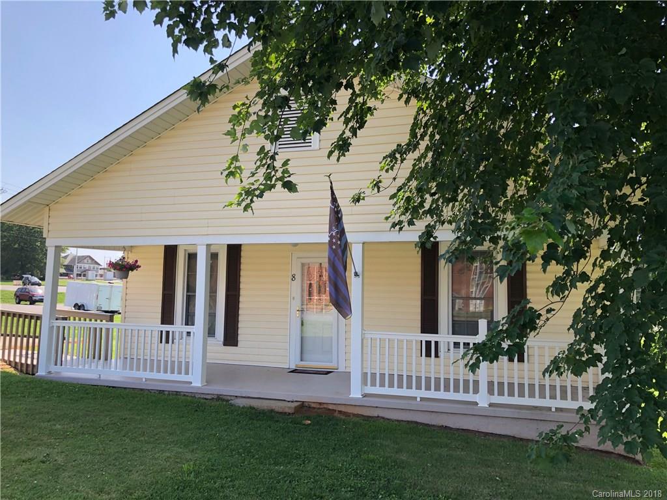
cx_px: 334
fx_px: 540
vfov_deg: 49.7
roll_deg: +0.4
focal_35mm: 28
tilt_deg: +4.1
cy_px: 250
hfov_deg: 63.4
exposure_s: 1/471
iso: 20
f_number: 1.8
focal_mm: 3.99
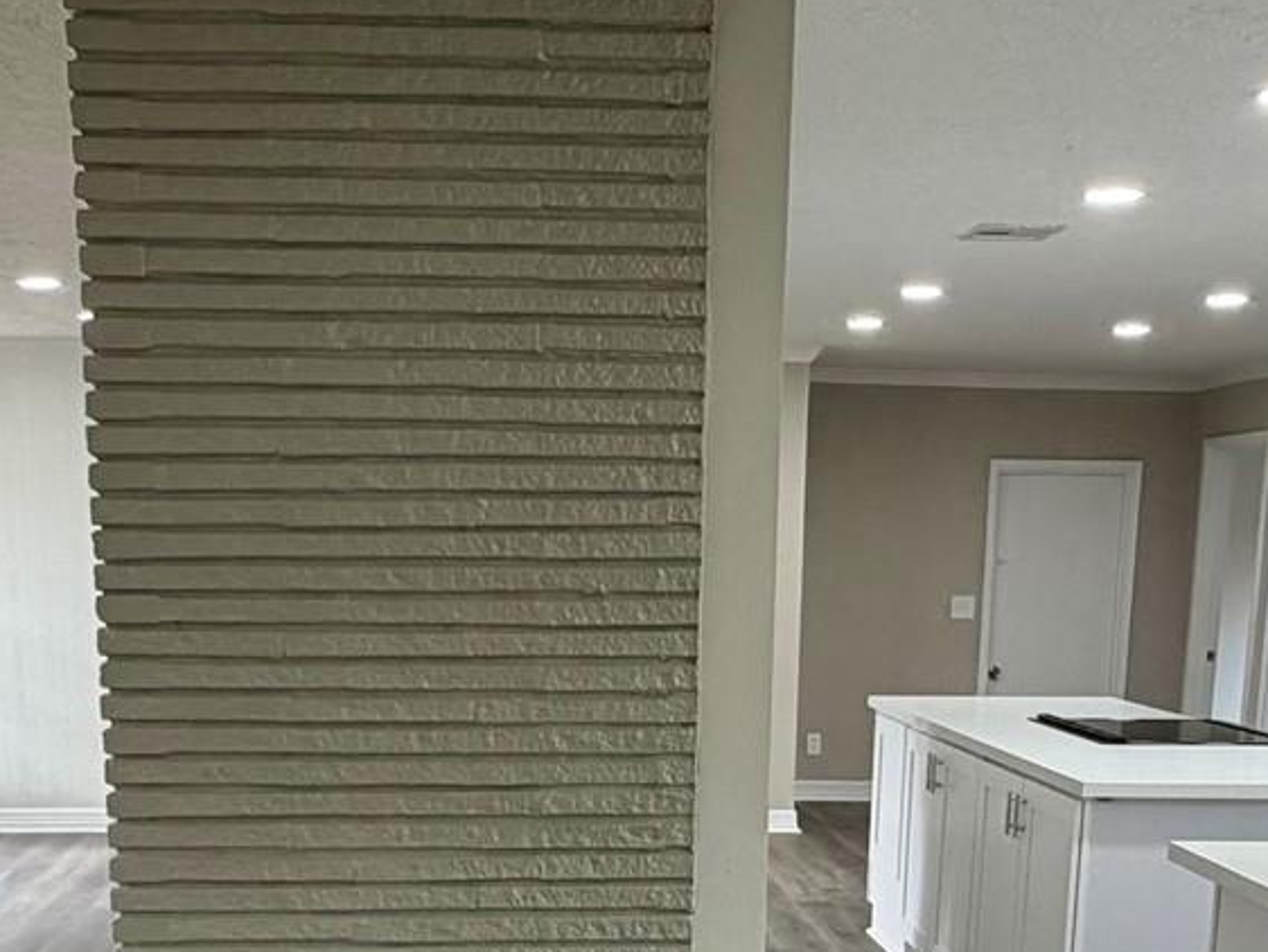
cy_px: 945
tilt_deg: -12.4
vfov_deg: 27.0
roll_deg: -0.1
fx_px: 1869
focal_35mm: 51
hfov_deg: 37.4
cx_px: 575
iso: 200
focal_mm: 2.22
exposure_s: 1/121
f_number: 2.2
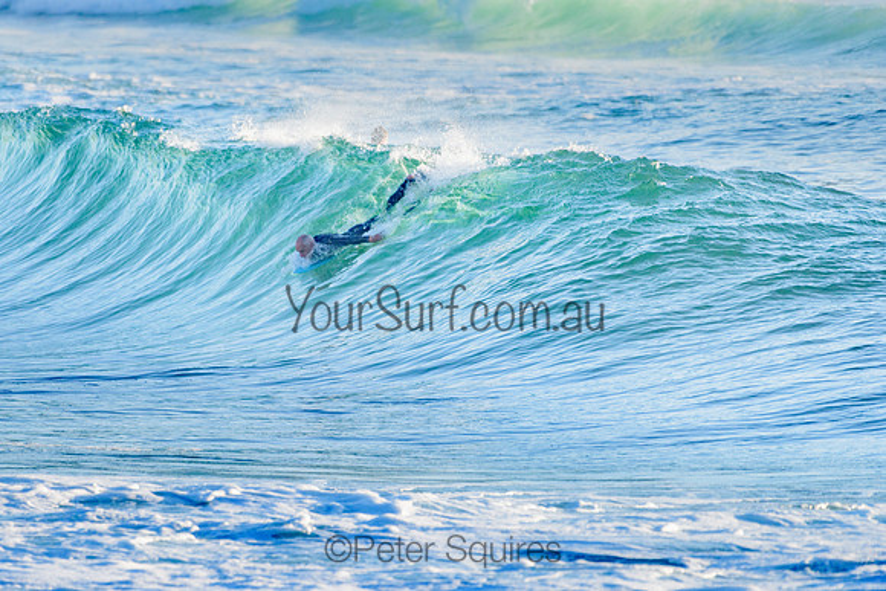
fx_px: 15084
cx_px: 348
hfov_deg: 3.4
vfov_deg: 2.2
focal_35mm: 613
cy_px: 256
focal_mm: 500
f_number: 5.6
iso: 400
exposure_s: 1/2000
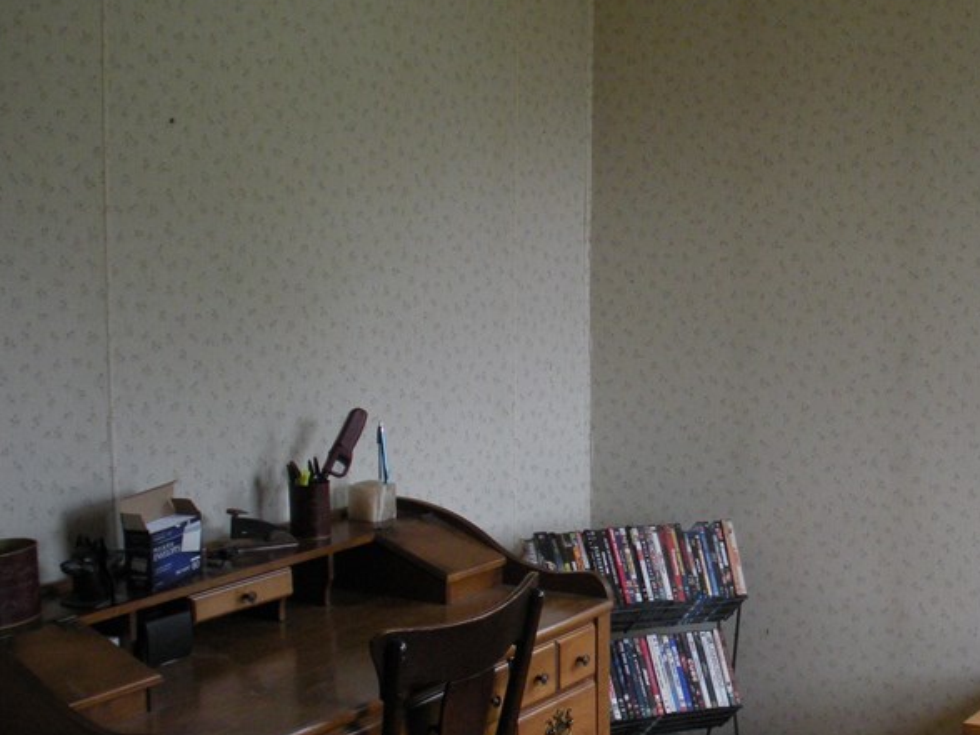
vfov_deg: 24.0
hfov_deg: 31.1
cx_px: 733
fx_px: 1727
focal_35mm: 61
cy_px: 427
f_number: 3.5
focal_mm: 6.3
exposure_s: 1/66.6
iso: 270
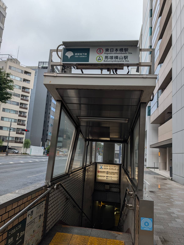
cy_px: 122
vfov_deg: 71.5
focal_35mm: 24
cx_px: 92
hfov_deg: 56.9
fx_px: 170
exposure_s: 1/813
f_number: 1.68
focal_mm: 6.9
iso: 26
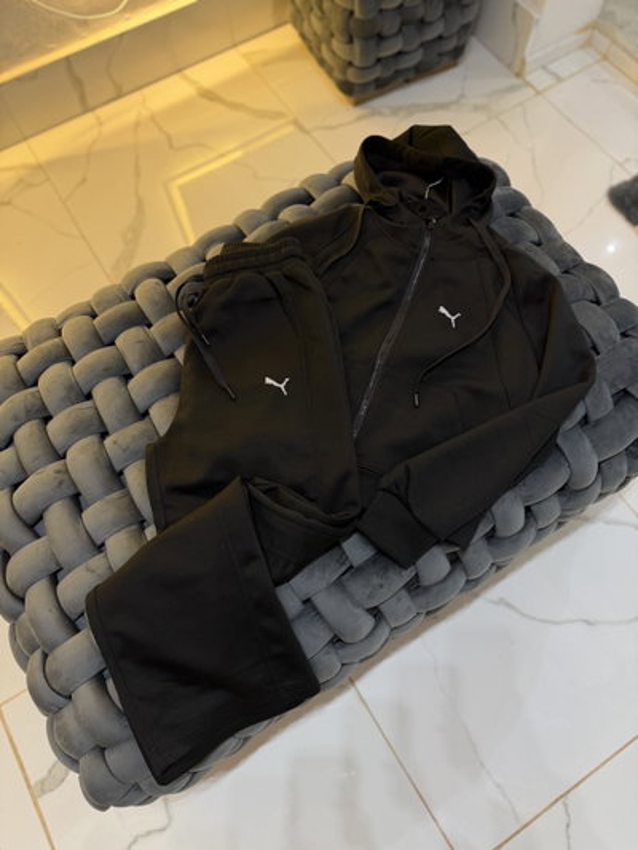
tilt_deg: -68.4
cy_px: 425
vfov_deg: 71.6
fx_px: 590
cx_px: 319
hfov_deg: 56.8
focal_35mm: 24
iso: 125
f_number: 1.78
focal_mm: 6.76
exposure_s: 1/50
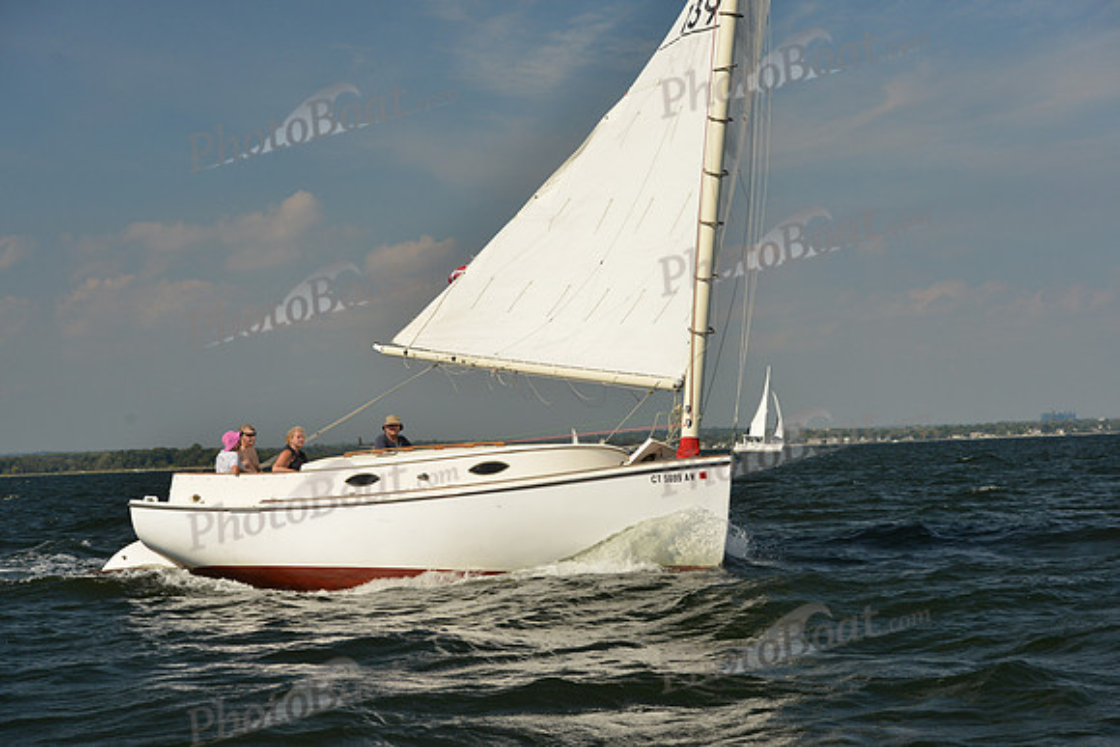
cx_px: 560
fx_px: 2334
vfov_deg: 18.2
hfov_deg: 27.0
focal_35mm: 75
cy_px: 374
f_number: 8
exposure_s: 1/1000
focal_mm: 75
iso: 500
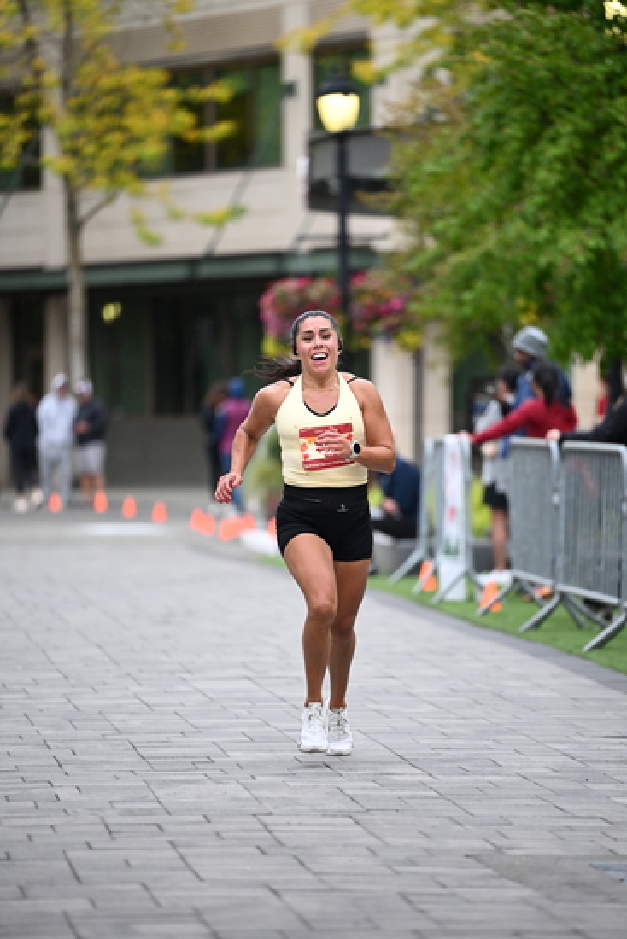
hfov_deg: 6.9
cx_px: 314
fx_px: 5221
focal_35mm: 200
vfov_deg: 10.3
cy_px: 470
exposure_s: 1/1600
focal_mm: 200
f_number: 2.8
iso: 1000
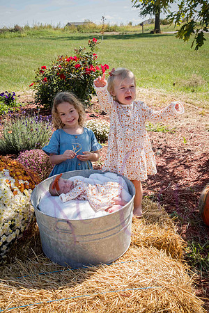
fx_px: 418
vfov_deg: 41.1
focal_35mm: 48
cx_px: 104
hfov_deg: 28.1
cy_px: 156
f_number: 11
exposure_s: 1/320
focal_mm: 48
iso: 400
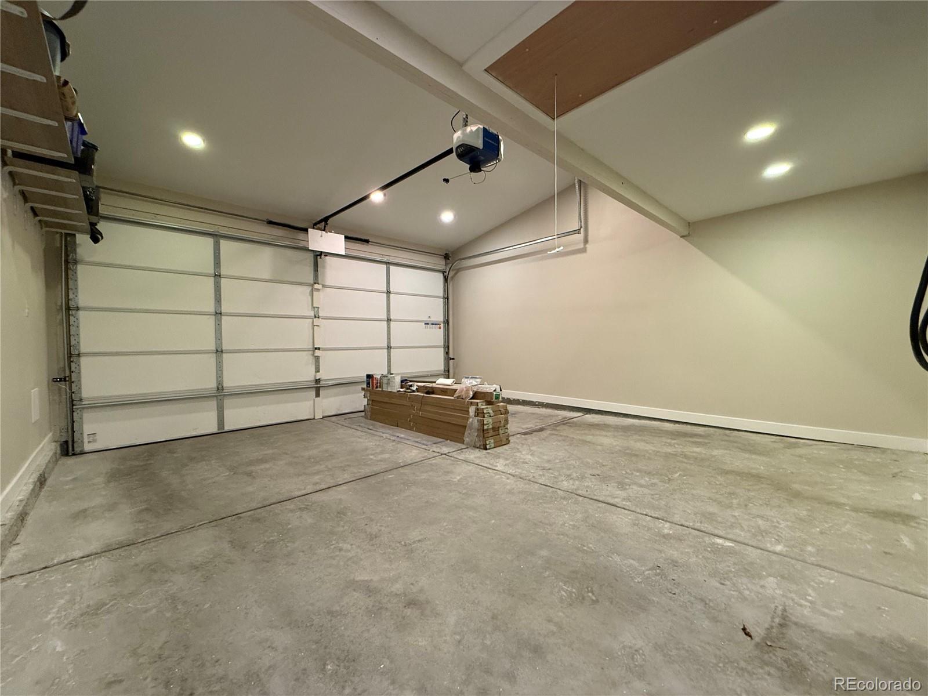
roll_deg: -0.1
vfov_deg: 85.7
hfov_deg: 102.1
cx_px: 464
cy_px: 348
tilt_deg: -0.7
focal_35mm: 14
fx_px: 375
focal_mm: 2.22
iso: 400
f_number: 2.2
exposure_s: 1/60
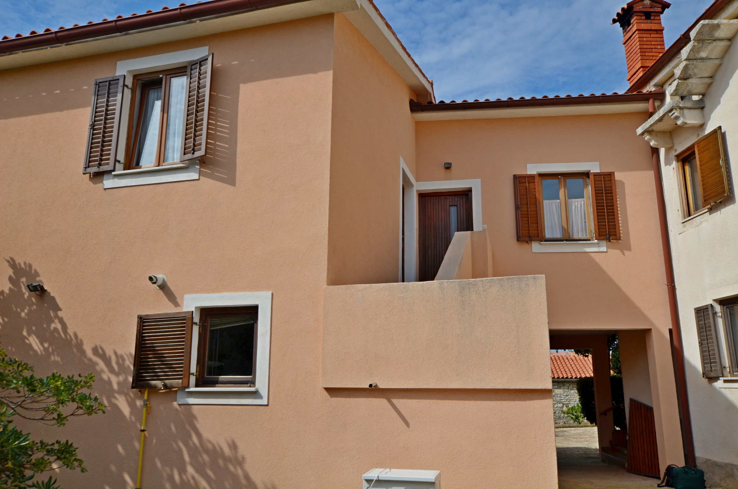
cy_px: 244
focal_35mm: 30
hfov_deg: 62.0
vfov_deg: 43.4
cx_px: 369
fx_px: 614
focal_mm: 20
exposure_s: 1/320
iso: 100
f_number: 9
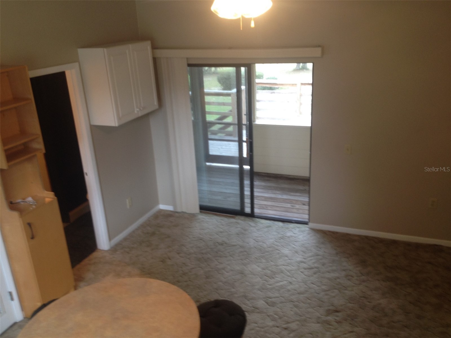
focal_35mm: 35
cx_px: 226
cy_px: 169
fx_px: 456
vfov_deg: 40.7
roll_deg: +3.1
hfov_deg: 52.6
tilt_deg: -22.7
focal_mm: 4.28
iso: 50
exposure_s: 1/20
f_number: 2.4
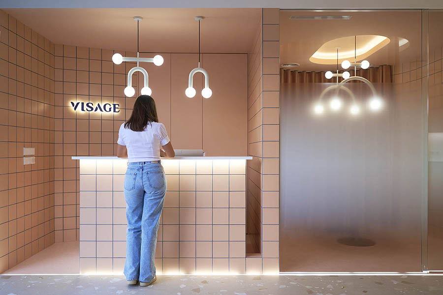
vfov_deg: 43.6
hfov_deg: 61.9
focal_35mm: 30
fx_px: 369
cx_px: 222
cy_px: 148
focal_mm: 30
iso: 320
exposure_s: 1/100
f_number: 5
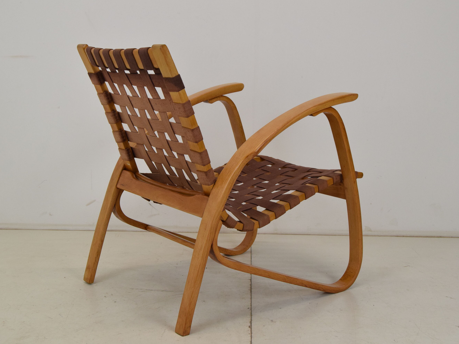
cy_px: 172
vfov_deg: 28.8
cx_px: 225
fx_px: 670
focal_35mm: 51
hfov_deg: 37.8
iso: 1600
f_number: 9
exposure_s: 1/320
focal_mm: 31
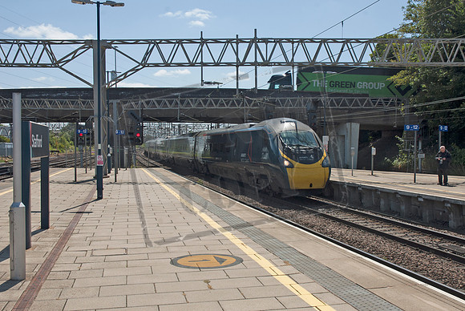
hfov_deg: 53.1
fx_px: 465
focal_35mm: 36
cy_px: 156
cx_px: 232
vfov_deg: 37.0
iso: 200
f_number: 9
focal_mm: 24
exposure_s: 1/320
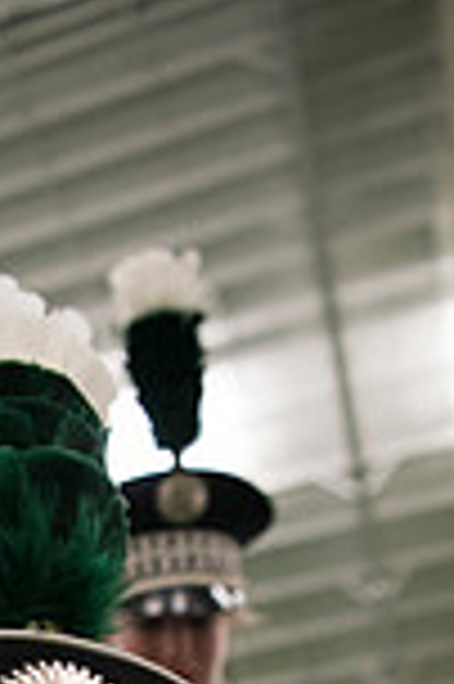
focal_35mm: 71
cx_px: 13
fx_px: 1346
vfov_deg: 23.6
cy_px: 981
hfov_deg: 18.7
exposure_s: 1/320
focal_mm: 24
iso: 3200
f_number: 3.2
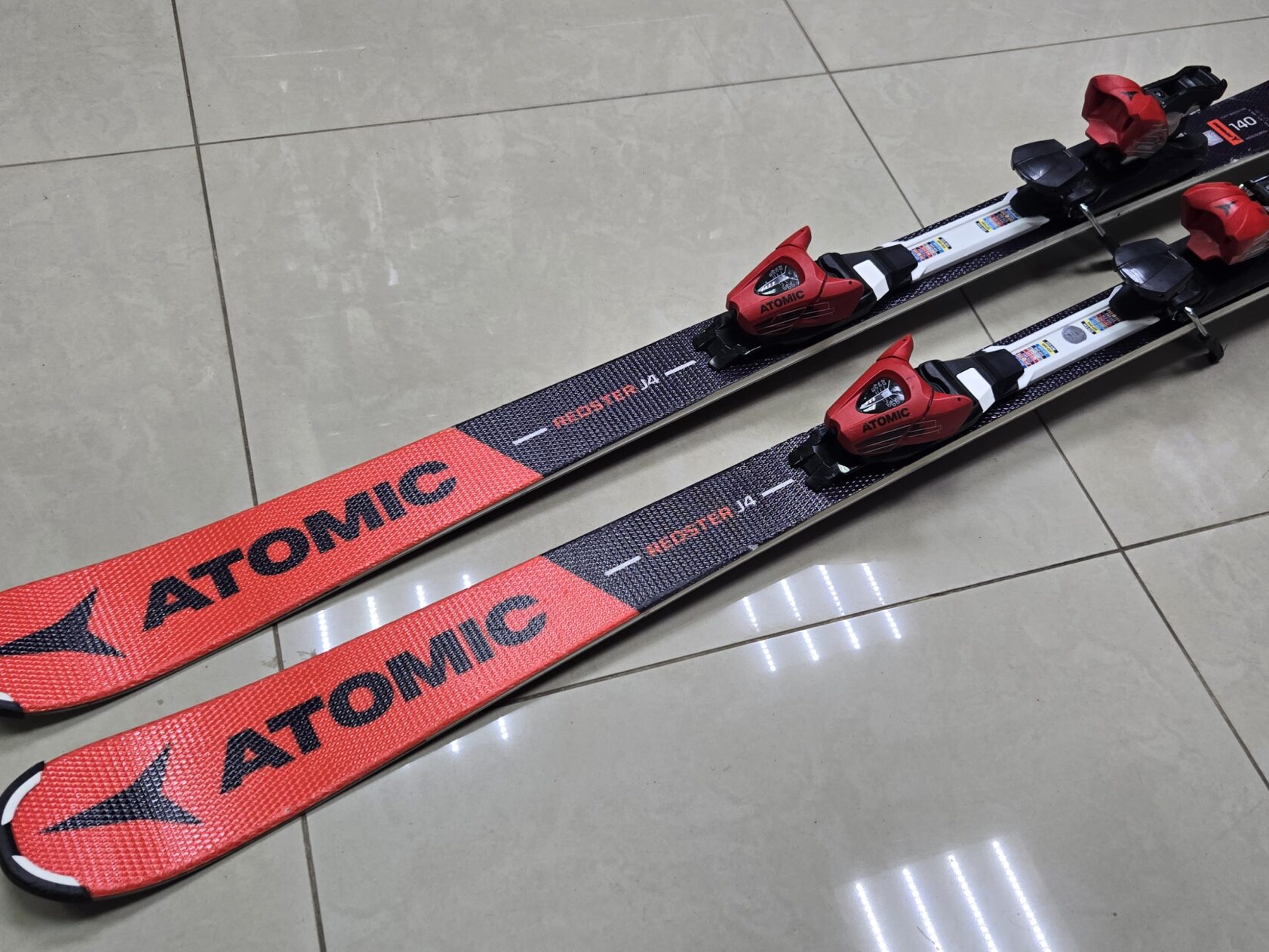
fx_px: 1283
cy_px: 464
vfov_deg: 40.7
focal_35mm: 35
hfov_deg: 52.4
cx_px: 743
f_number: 1.8
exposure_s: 1/100
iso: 100
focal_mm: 5.4
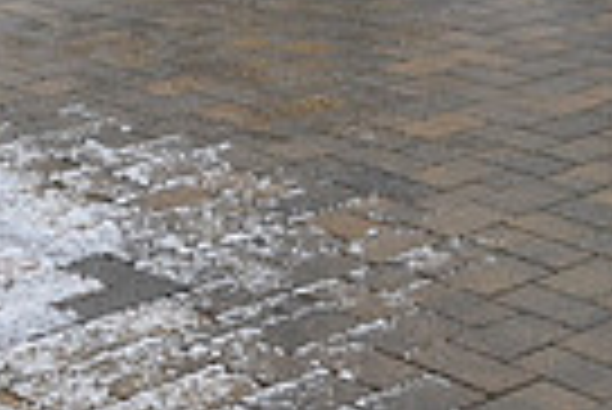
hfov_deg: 14.3
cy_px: -457
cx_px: -9
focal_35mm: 141
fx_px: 2400
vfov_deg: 9.1
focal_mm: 22
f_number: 8
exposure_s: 1/60
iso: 500
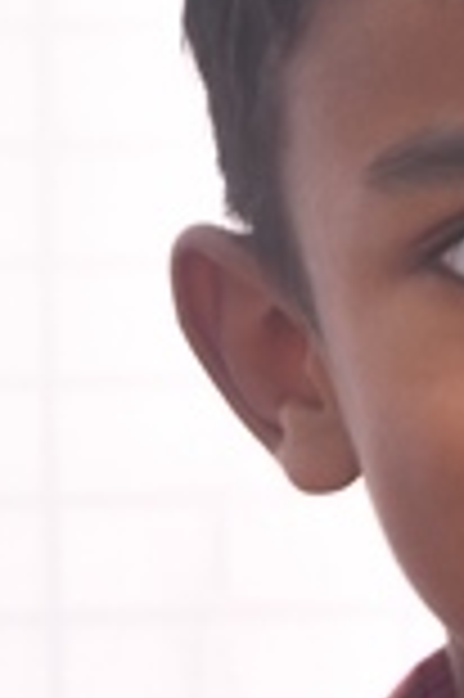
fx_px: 12615
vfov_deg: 3.2
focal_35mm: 651
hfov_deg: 2.1
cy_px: 599
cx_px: 610
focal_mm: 105
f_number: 6.3
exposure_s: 1/125
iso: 1000
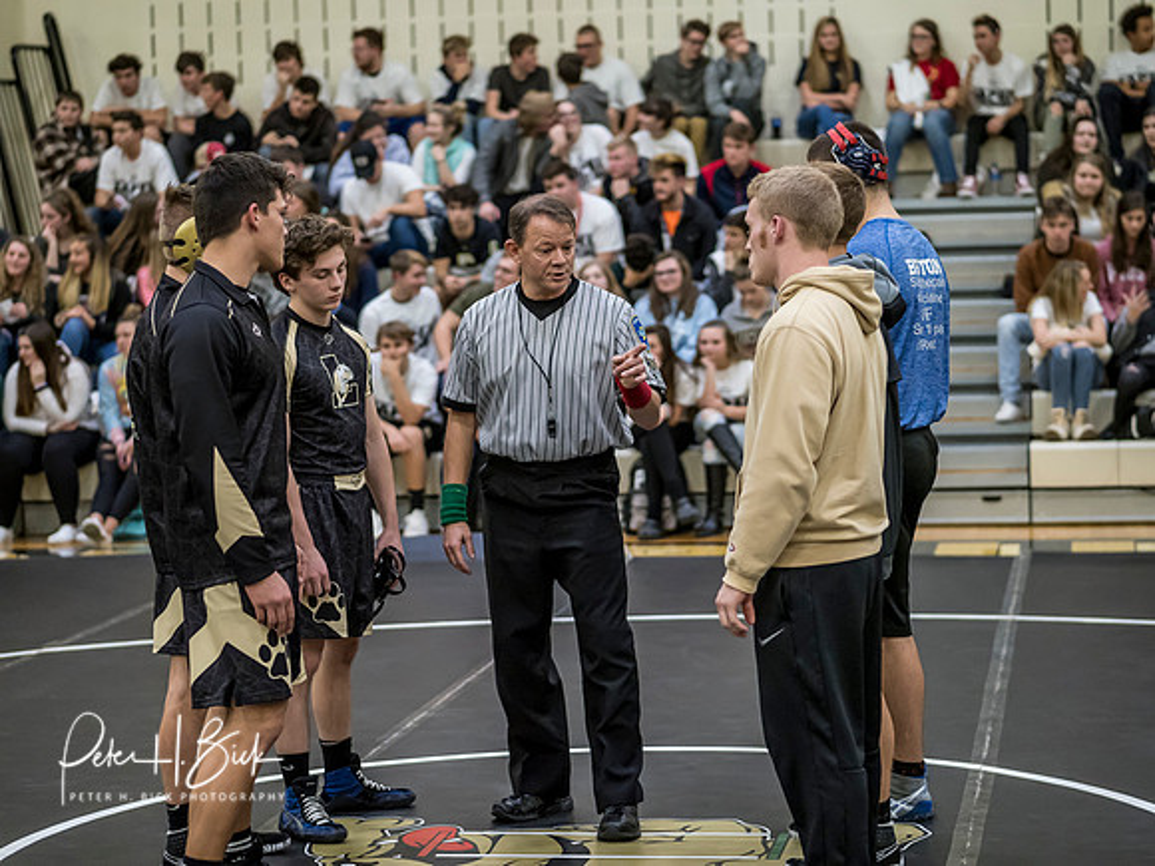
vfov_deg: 16.4
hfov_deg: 21.8
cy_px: 433
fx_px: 3003
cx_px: 578
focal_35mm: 90
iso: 2000
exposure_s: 1/1000
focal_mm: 45
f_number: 1.4
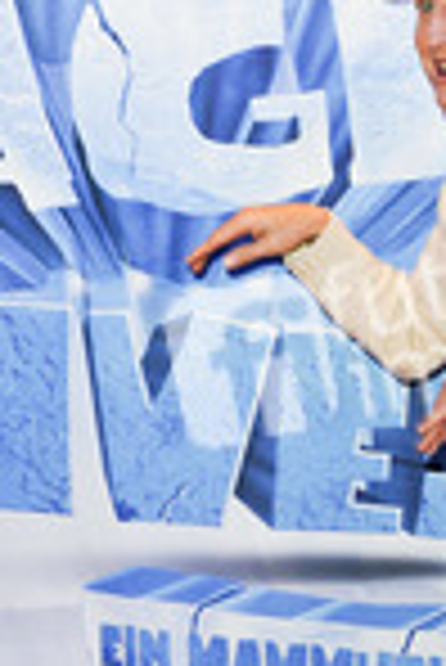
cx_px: 529
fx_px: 1706
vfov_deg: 21.7
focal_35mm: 92
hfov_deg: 14.4
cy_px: 567
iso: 800
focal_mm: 34
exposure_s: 1/200
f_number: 5.6
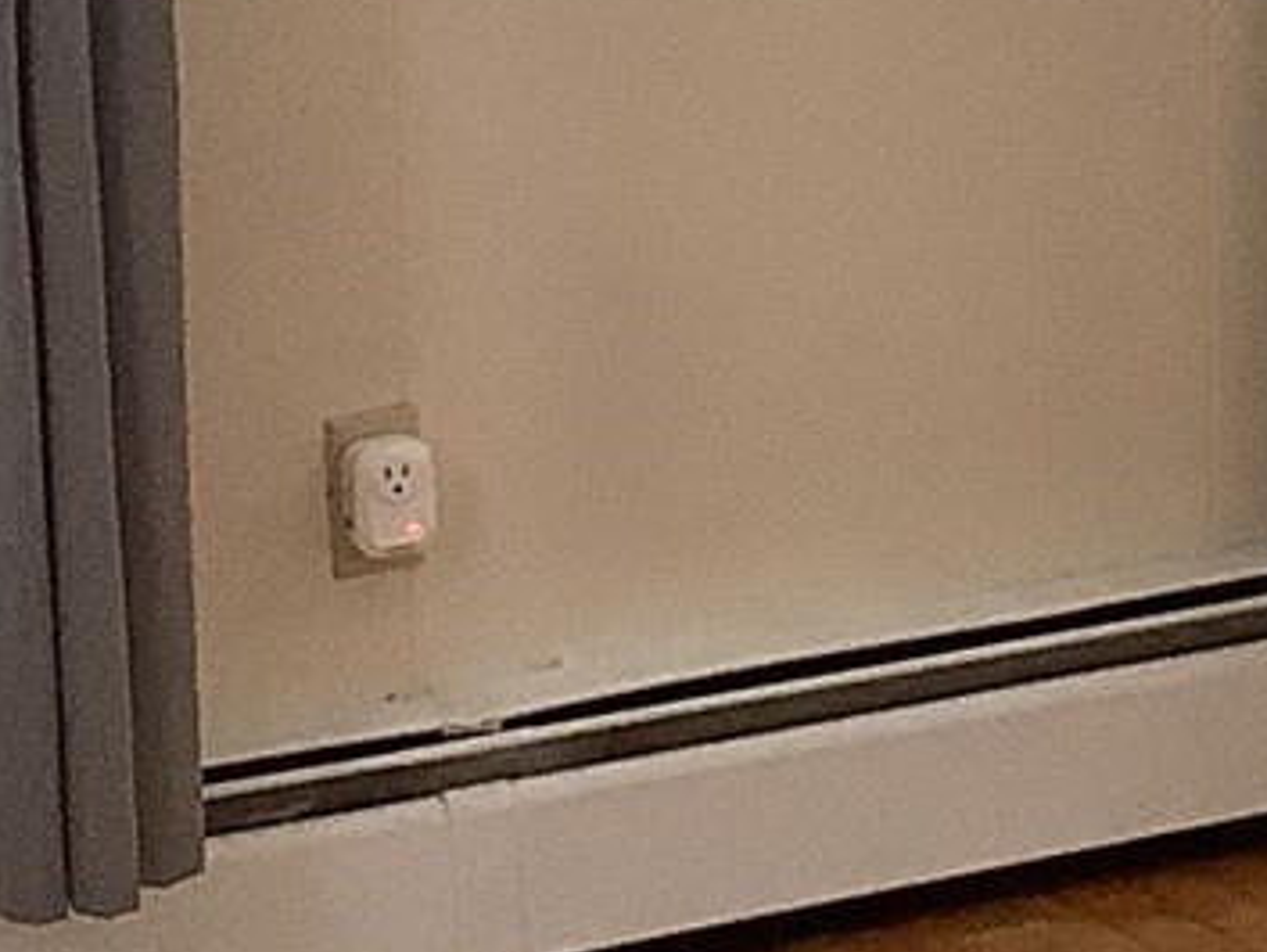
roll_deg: +1.3
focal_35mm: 180
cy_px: -226
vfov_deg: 8.2
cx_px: 851
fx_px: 6591
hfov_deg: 11.0
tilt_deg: -11.6
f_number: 2.4
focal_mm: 3.3
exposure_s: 1/60
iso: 64
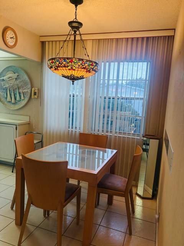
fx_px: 184
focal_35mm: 26
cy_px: 123
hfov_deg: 53.1
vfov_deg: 67.3
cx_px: 92
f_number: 1.6
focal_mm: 5.96
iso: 250
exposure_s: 1/60
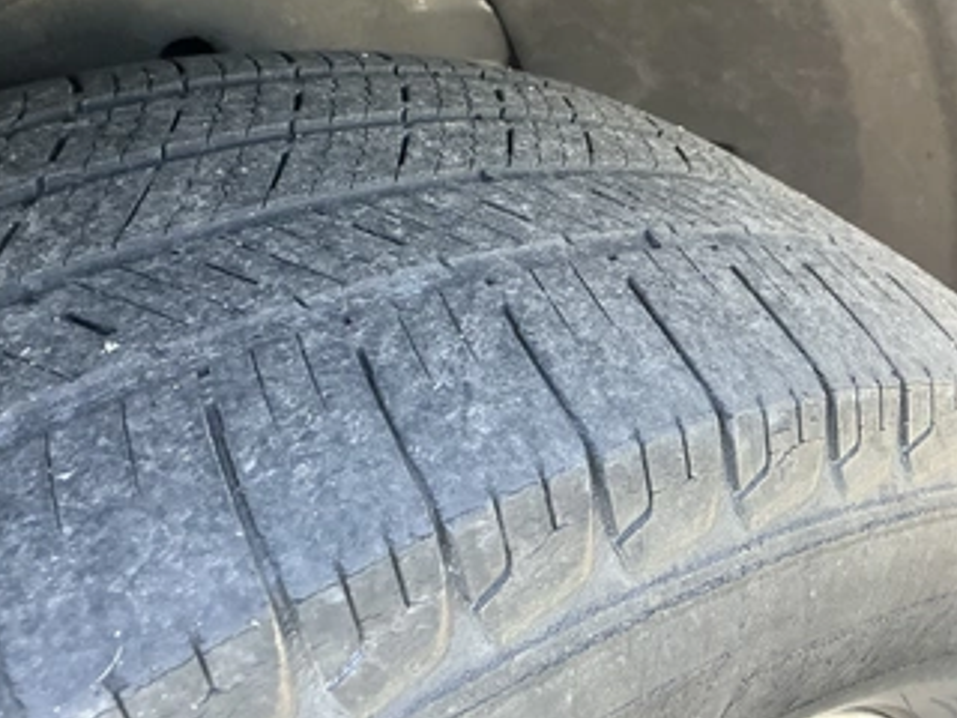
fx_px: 968
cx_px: 461
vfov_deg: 40.5
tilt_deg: -47.3
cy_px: 287
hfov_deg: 52.6
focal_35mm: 35
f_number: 1.8
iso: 64
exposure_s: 1/82
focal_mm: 3
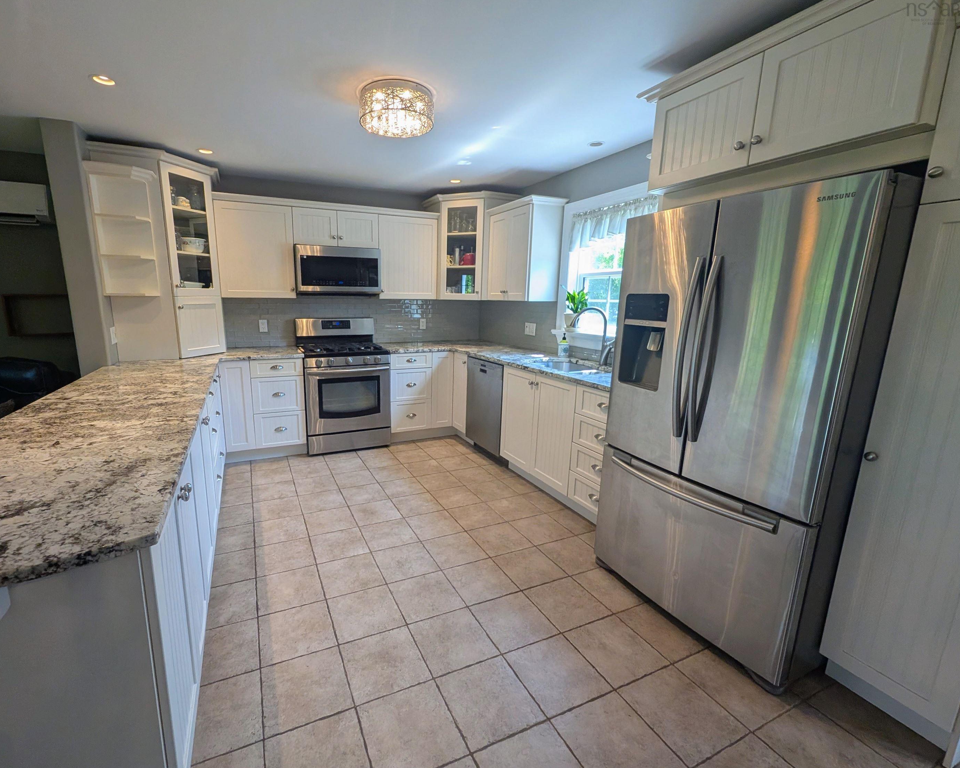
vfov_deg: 88.0
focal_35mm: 14
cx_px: 437
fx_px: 398
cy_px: 389
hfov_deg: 100.4
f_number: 2.2
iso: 141
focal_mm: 1.95
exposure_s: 1/120
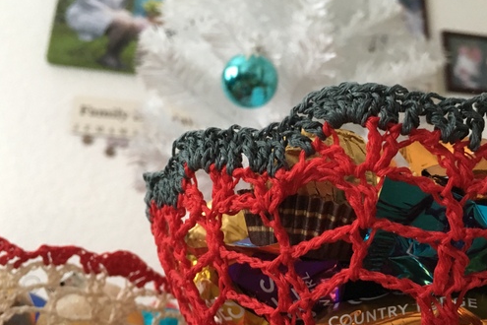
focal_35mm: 39
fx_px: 528
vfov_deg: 34.2
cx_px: 299
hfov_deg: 49.2
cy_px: 153
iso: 200
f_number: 2.2
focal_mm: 4.15
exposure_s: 1/25
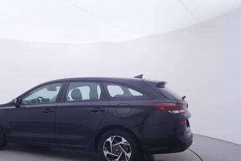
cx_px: 76
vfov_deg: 38.9
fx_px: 226
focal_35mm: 34
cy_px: 104
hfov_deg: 54.7
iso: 200
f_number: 5
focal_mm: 15
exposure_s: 1/80
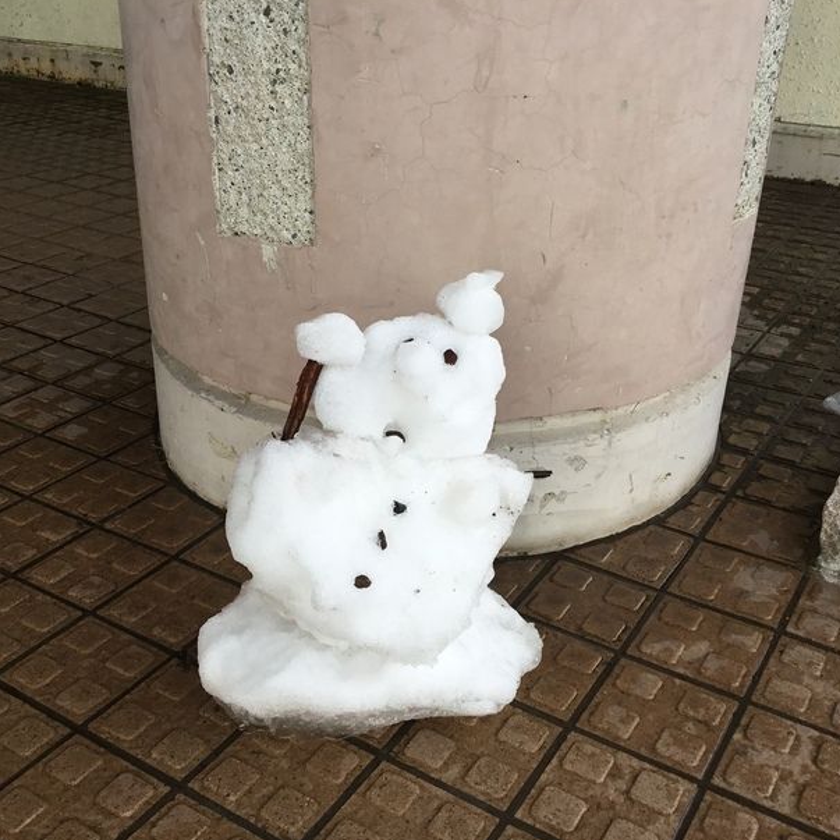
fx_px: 1016
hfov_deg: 44.9
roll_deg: +0.0
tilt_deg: -26.6
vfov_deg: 44.9
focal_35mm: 37
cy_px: 417
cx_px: 388
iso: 25
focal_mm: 3.3
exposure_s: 1/458
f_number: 2.4
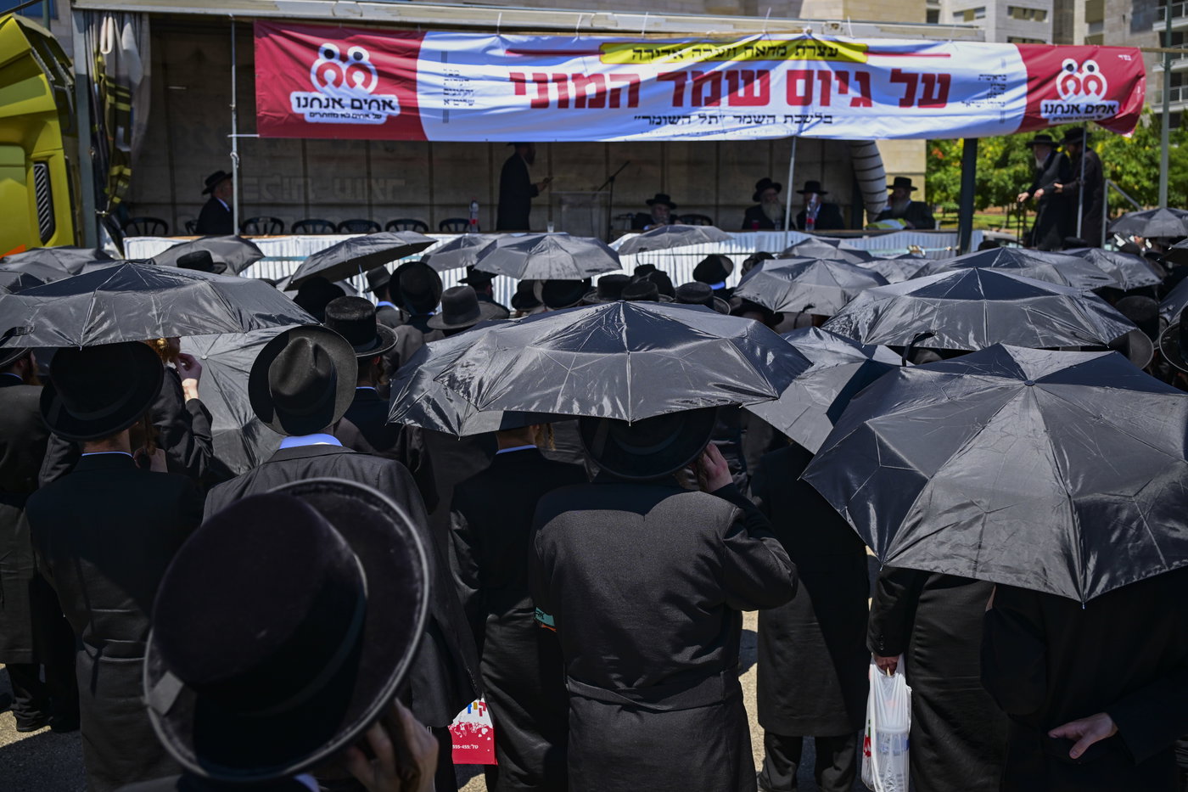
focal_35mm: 36
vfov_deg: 36.9
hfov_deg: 53.1
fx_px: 1188
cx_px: 594
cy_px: 396
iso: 200
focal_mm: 36
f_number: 4.5
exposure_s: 1/1000
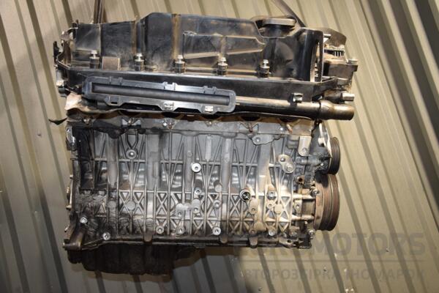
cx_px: 220
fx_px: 439
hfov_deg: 53.1
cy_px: 146
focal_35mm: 36
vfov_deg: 36.9
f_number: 5
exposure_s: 1/60
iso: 800
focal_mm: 24
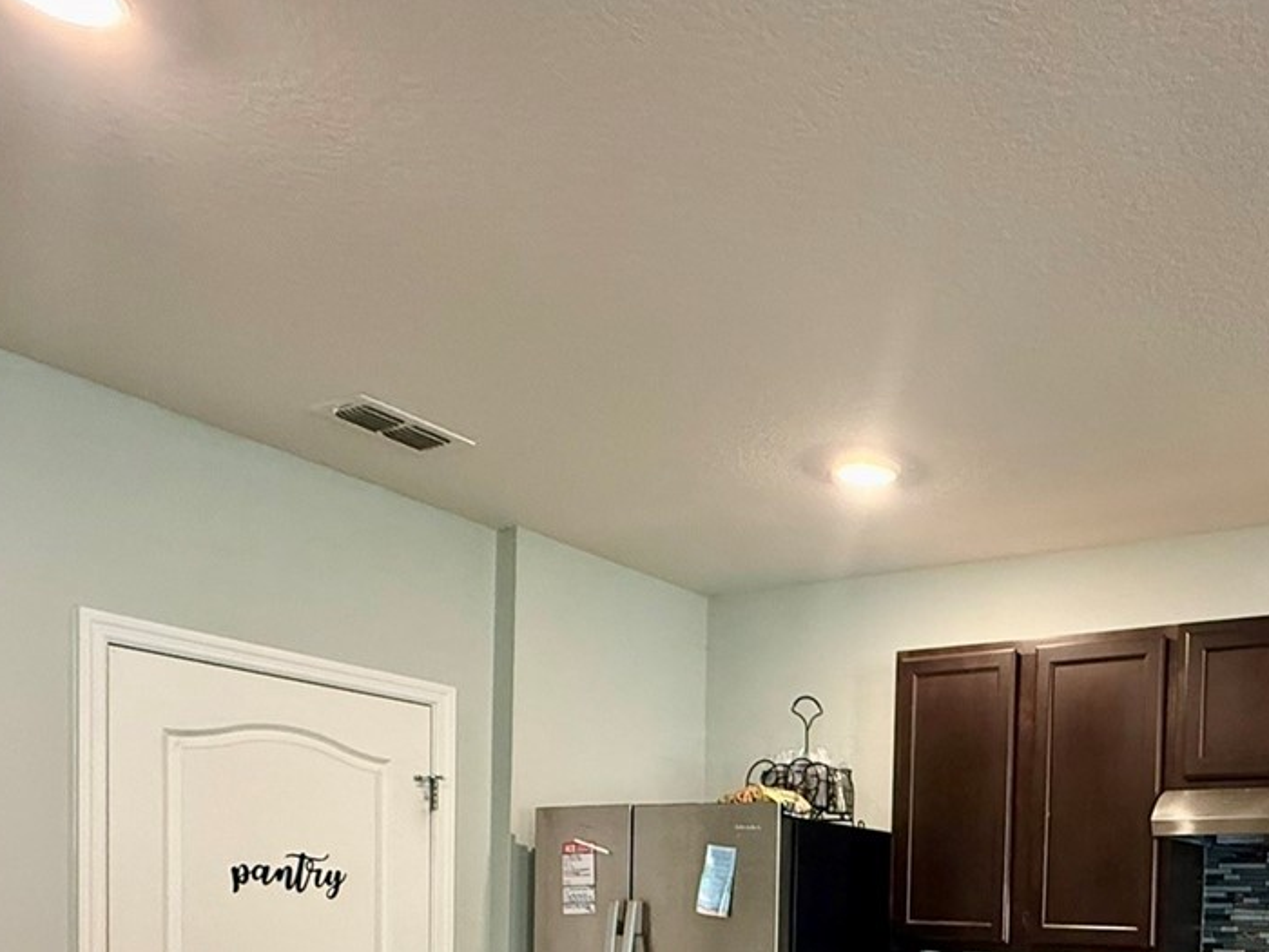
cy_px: 957
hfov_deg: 52.4
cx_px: 1050
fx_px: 1173
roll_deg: -1.6
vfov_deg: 38.9
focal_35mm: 32
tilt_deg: -1.6
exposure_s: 1/60
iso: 500
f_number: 2.2
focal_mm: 2.22
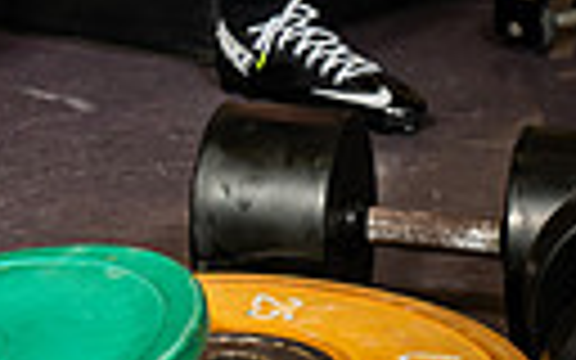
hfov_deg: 14.4
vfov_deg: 8.3
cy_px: -540
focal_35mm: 143
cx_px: 0
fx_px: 2245
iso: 500
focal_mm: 40
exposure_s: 1/250
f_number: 5.6
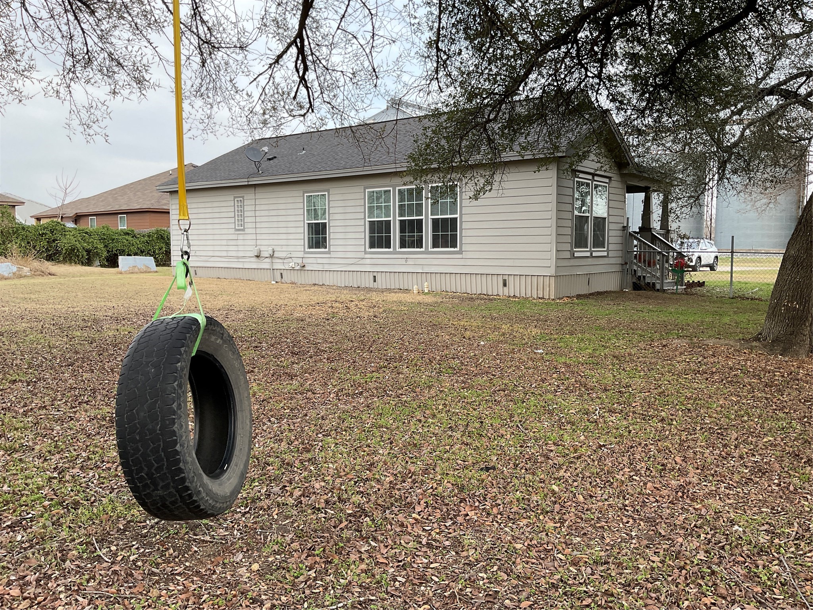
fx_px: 681
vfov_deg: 48.2
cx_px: 406
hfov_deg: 61.7
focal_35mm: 29
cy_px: 305
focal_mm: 3
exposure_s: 1/230
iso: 16
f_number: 1.8
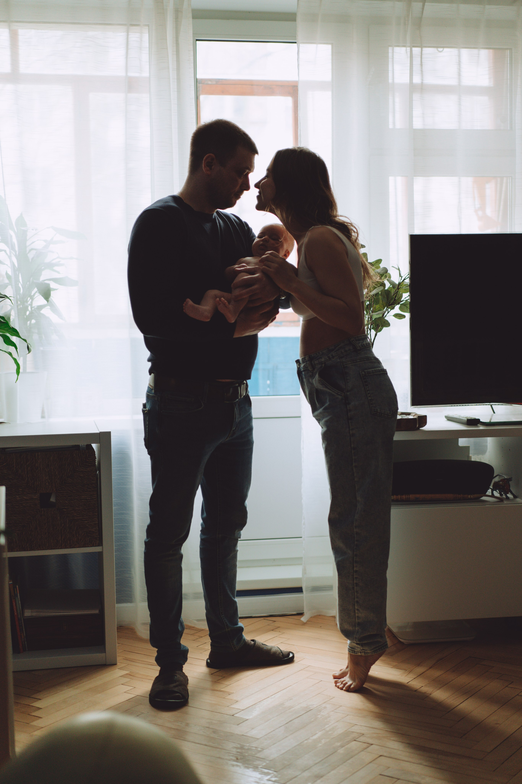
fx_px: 1196
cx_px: 261
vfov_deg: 36.2
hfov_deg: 24.6
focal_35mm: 55
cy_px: 392
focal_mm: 55
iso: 800
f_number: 1.8
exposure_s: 1/200
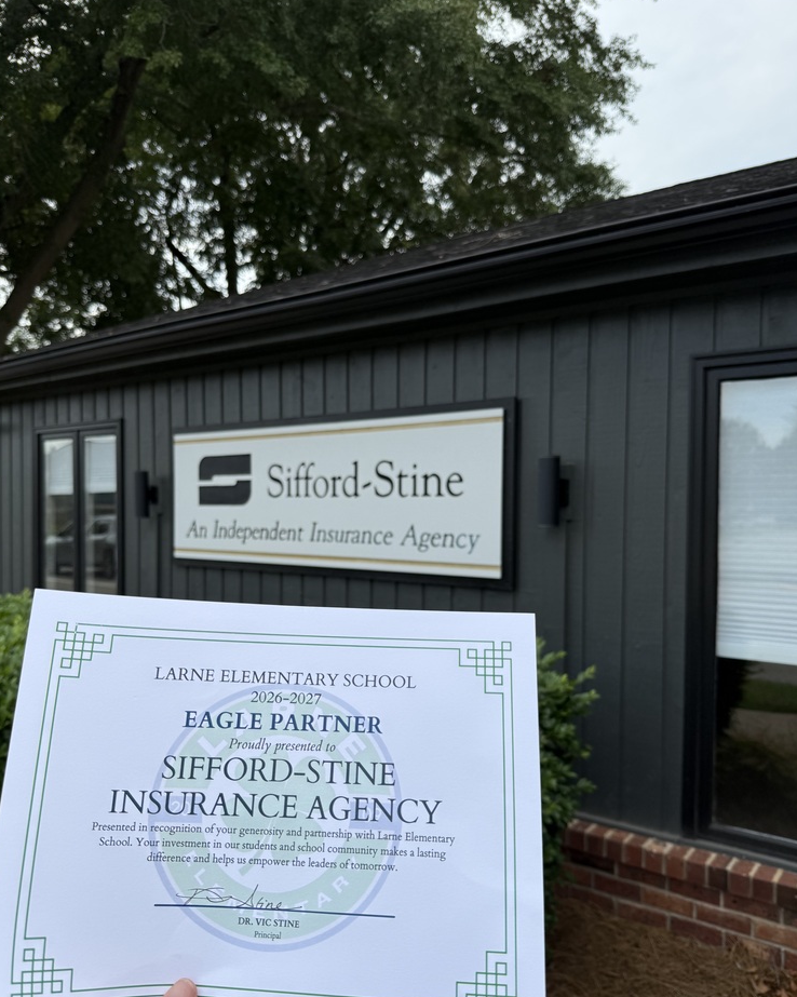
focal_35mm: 26
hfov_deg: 54.9
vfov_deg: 65.9
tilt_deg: -2.2
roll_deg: -1.2
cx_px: 387
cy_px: 538
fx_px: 767
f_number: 1.78
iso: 80
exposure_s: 1/3759
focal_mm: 6.76
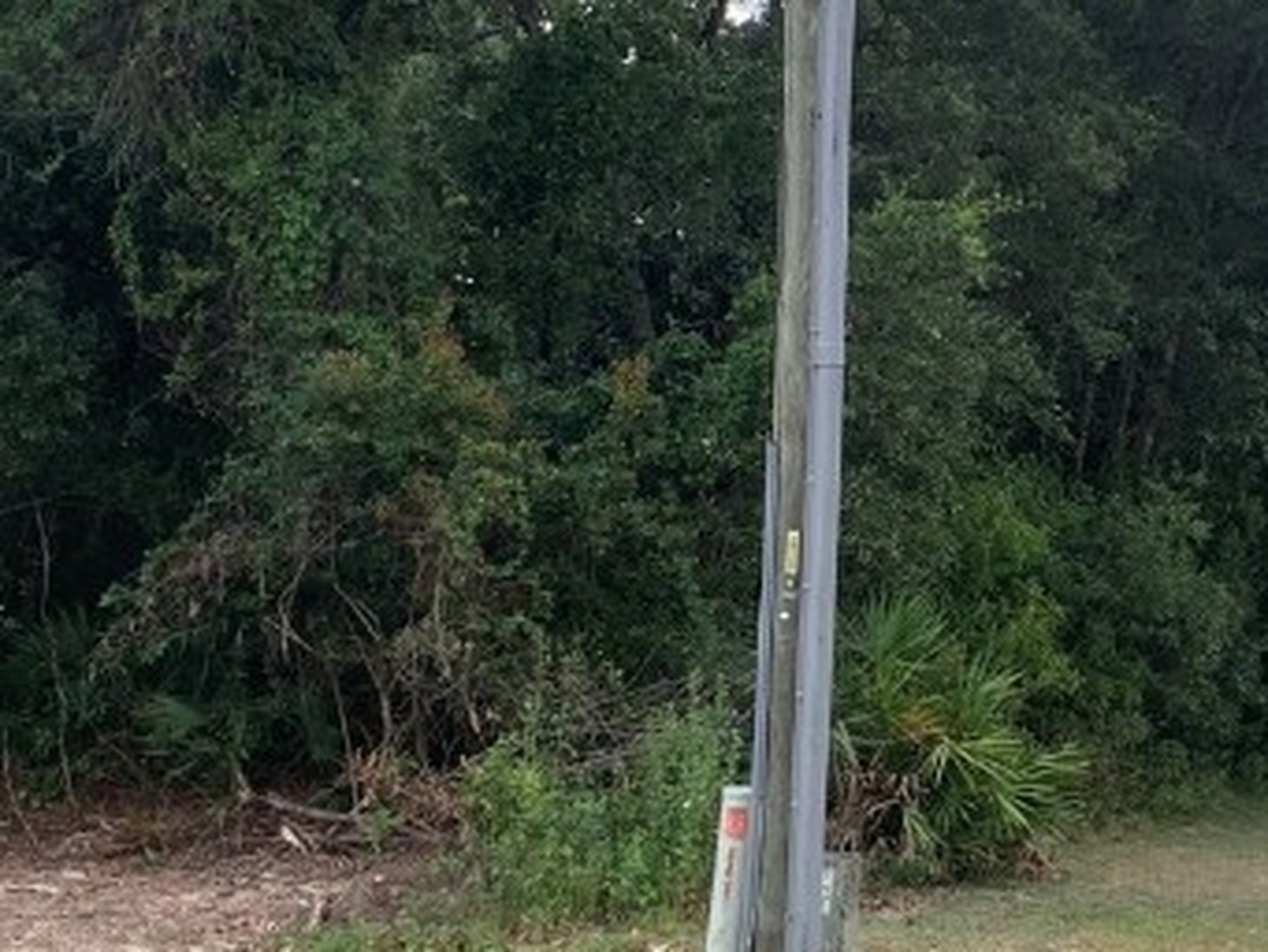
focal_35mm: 78
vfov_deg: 18.9
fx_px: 2858
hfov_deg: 24.6
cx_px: 1011
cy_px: 428
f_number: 1.8
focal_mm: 4.25
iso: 25
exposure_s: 1/474
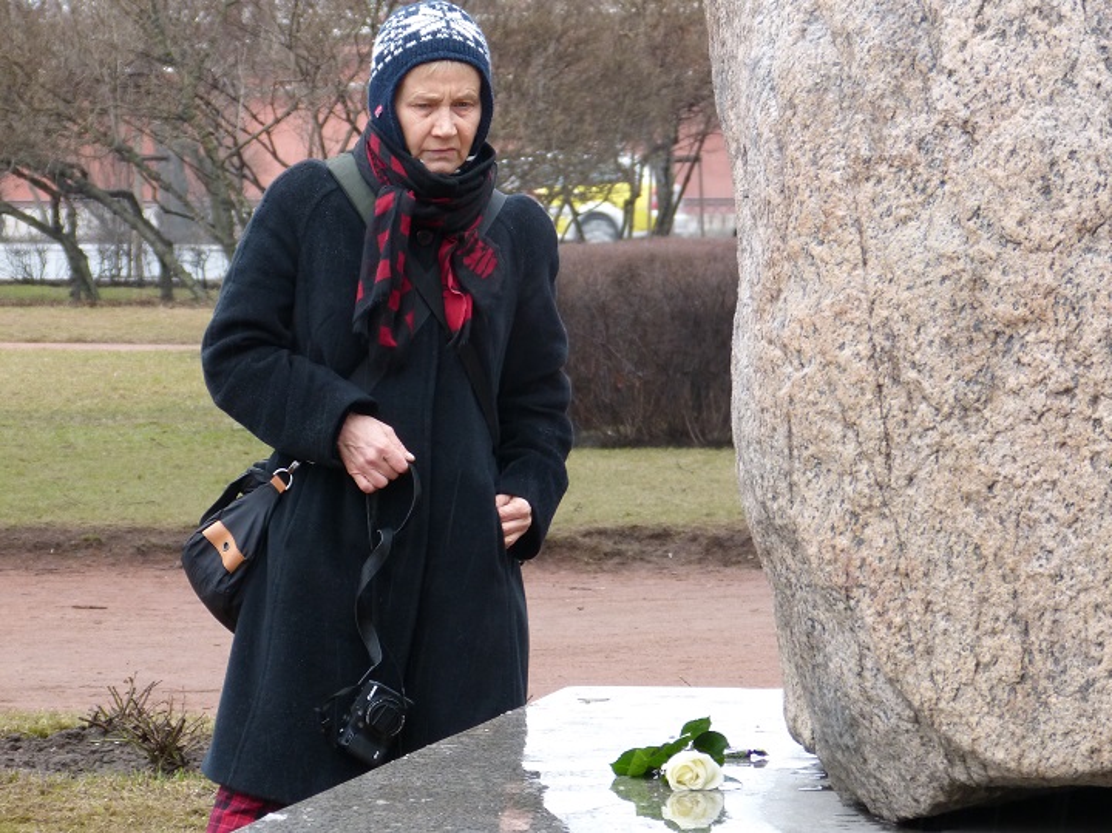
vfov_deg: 8.2
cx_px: 556
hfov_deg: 10.9
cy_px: 416
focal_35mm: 181
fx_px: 5811
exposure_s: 1/80
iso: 160
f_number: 3.8
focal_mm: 32.5
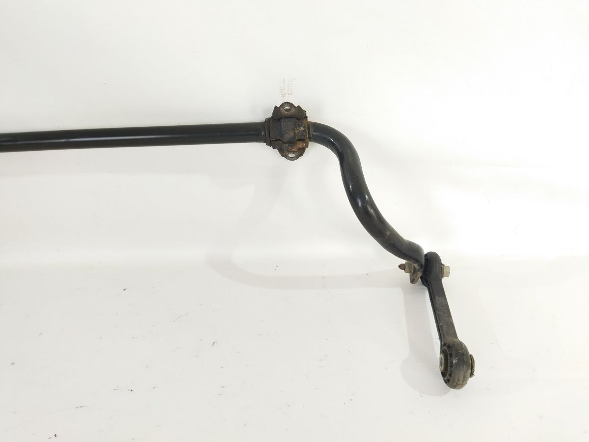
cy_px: 221
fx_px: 459
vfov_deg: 51.4
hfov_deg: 65.3
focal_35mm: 27
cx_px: 294
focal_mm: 4.71
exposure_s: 1/50
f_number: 1.79
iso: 113
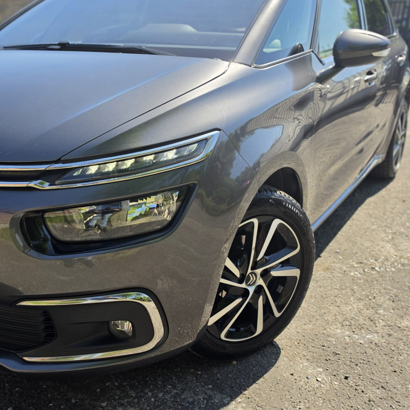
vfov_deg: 47.1
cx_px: 130
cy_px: 176
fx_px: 469
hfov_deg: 46.3
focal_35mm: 35
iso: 64
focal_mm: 6.5
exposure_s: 1/4432
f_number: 1.4
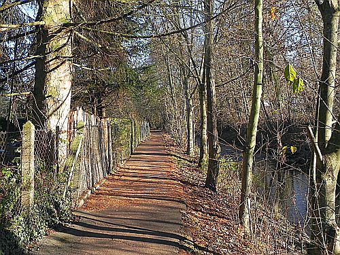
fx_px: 403
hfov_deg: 45.8
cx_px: 170
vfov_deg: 35.1
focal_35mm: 41
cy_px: 128
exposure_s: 1/171
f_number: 5
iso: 160
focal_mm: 7.3
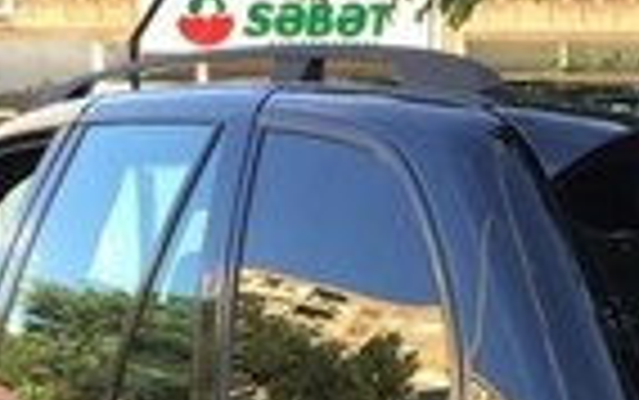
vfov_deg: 11.5
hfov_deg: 19.4
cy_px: 688
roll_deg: +0.4
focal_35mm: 107
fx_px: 1865
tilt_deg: -11.4
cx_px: 328
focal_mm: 4.15
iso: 32
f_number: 2.2
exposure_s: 1/147
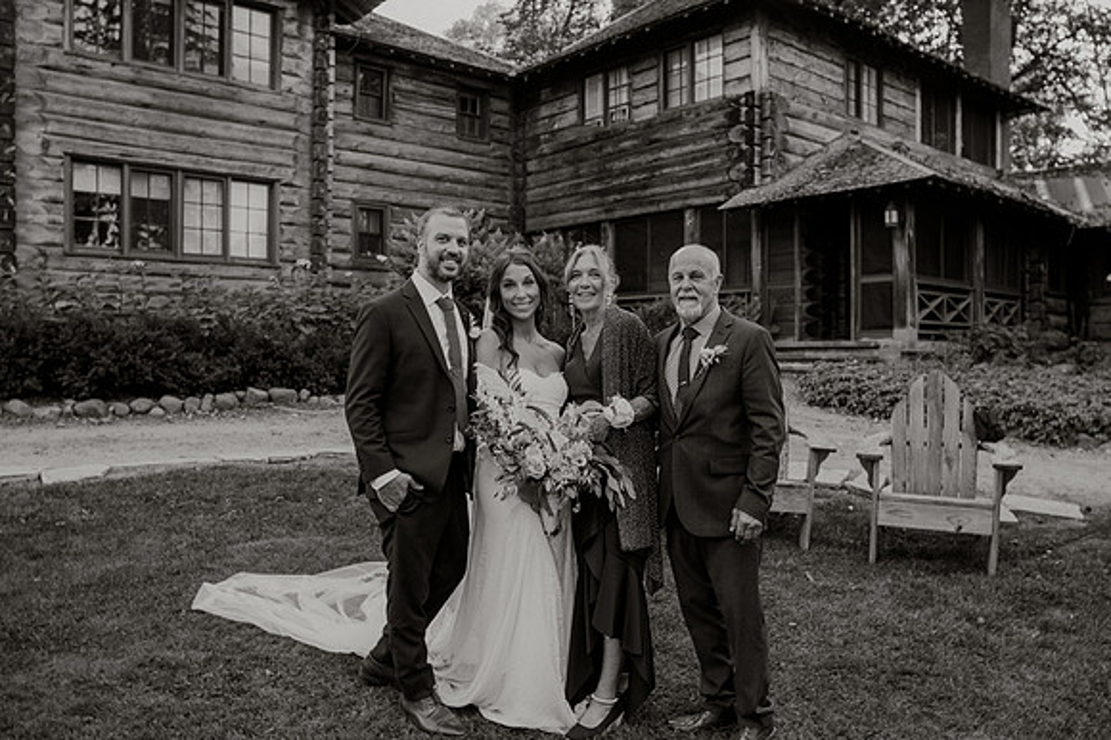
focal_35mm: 30
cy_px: 359
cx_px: 577
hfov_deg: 61.3
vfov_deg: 43.1
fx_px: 937
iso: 250
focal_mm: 29
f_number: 2.8
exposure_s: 1/320
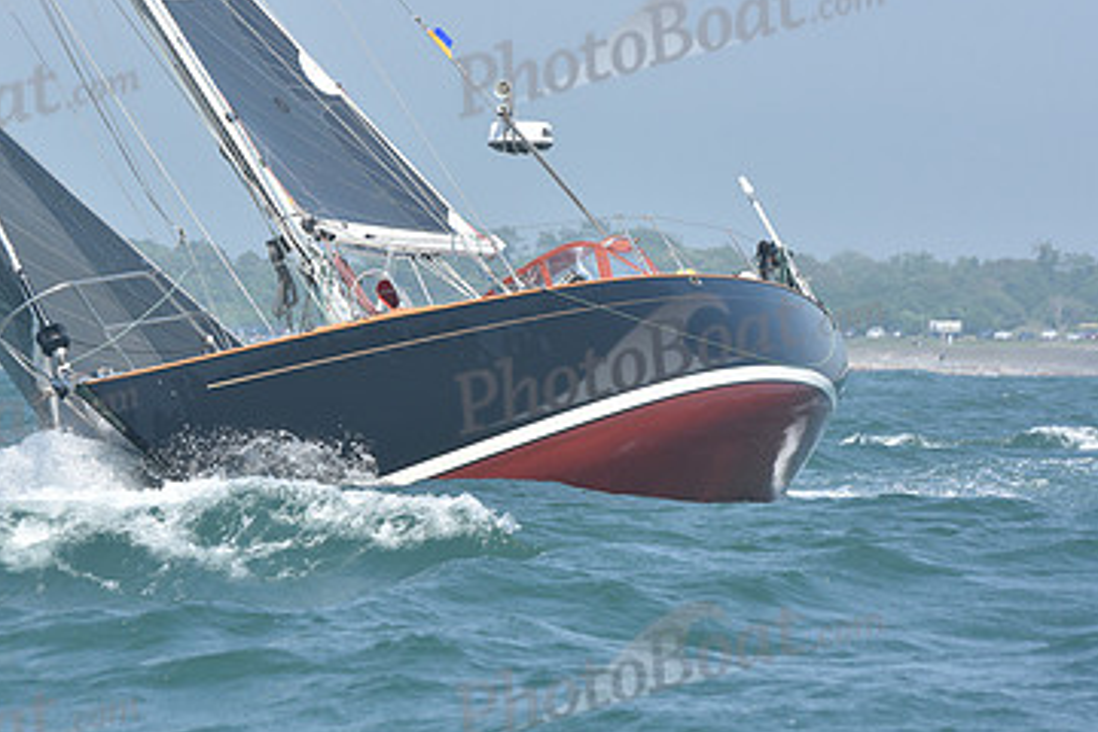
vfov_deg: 5.2
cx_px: 299
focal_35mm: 266
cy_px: 239
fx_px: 8112
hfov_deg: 7.7
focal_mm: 165
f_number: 8
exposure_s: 1/1000
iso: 320
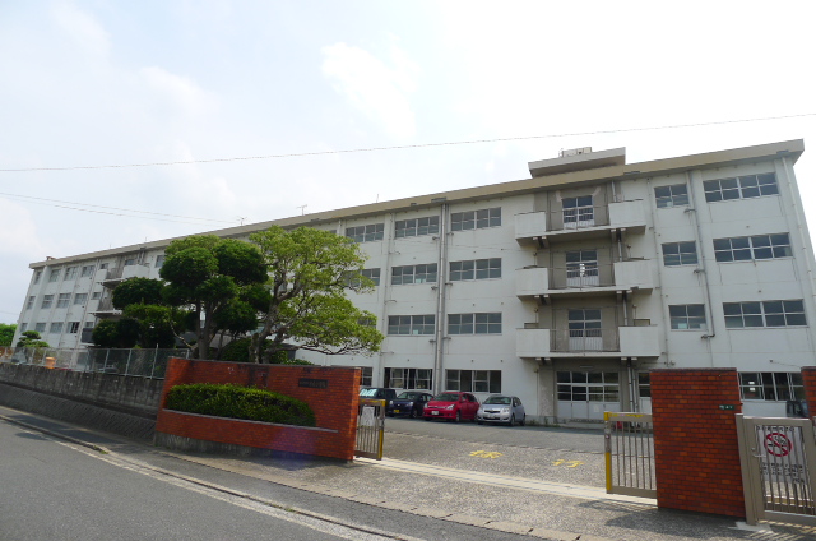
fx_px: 543
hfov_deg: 73.8
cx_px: 408
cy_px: 270
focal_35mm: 24
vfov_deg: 52.9
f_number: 4
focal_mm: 5.1
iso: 80
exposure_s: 1/800
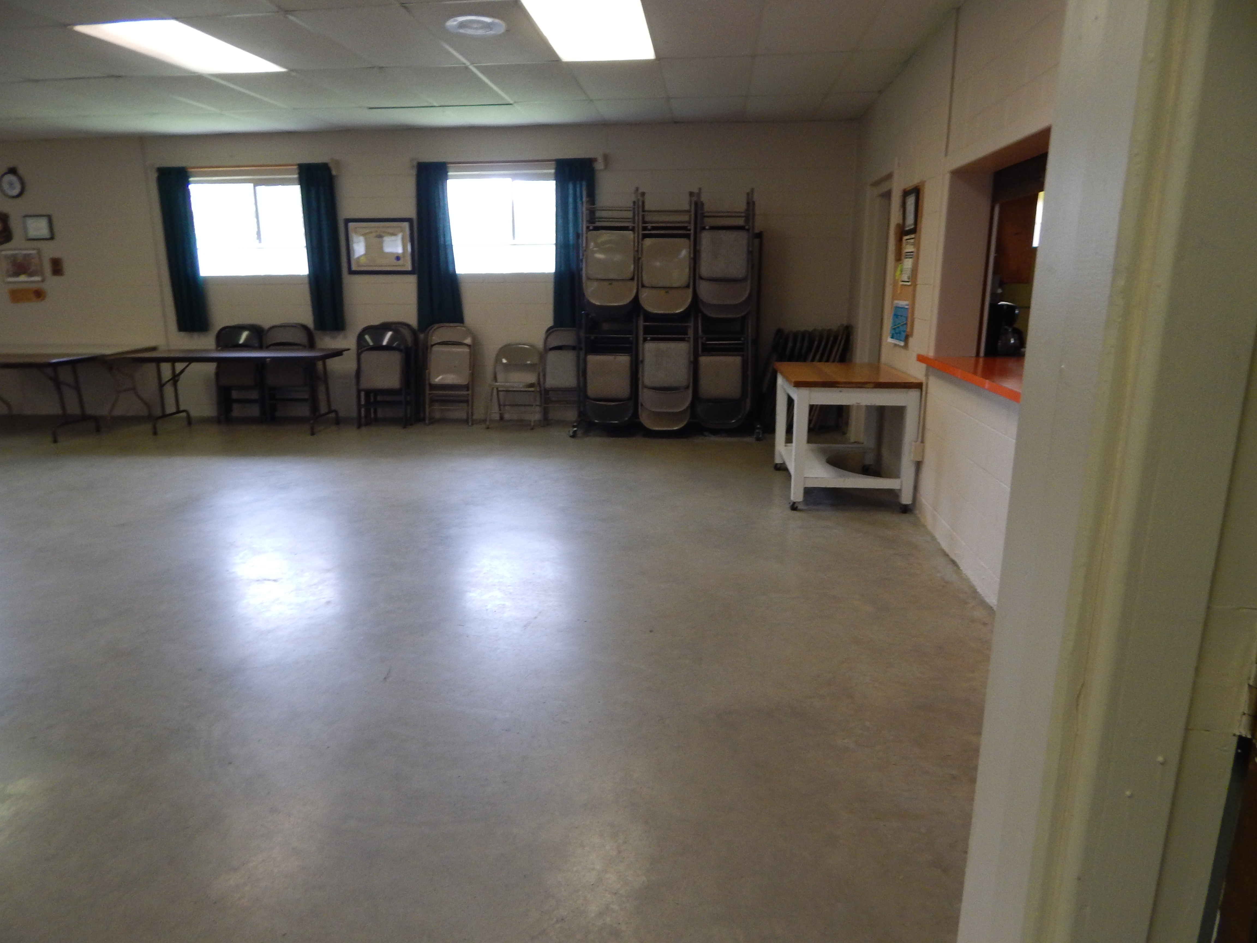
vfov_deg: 61.1
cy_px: 472
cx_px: 628
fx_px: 799
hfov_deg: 76.4
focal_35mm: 22
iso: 220
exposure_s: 1/30
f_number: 3
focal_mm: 4
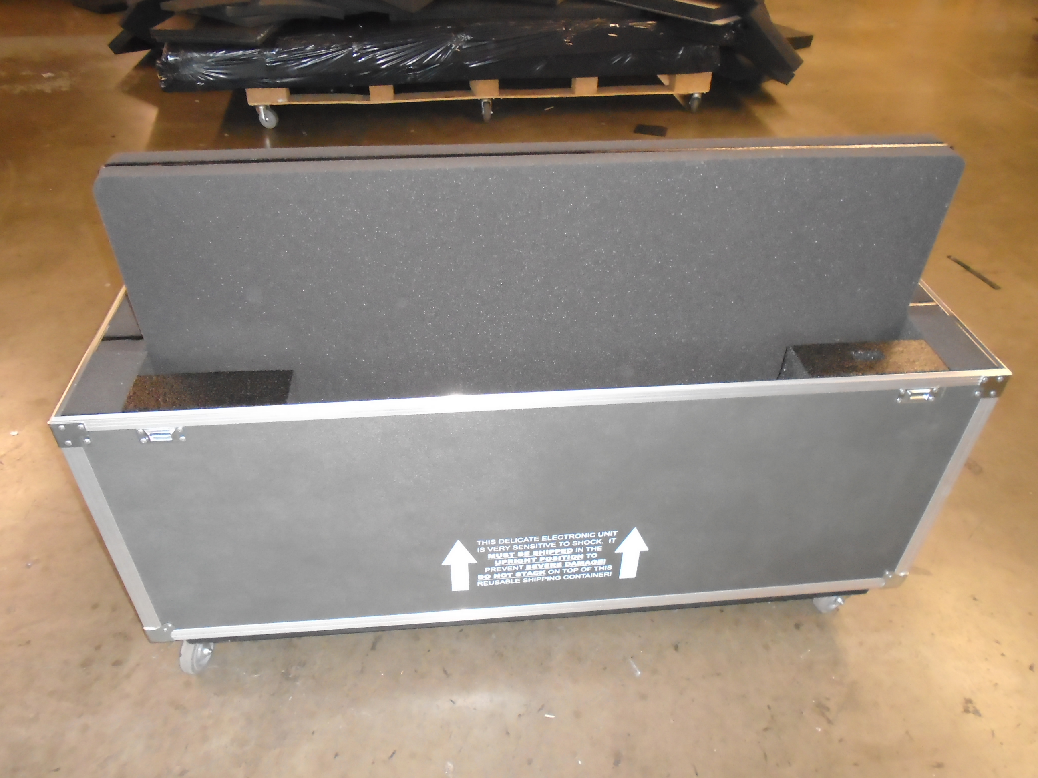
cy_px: 389
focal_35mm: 26
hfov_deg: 67.3
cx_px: 519
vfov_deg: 53.1
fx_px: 780
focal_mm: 4.6
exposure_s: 1/30
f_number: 3.2
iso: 640
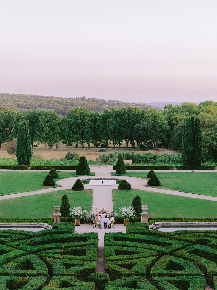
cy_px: 145
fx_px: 527
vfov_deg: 30.7
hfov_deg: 23.3
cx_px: 108
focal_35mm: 63
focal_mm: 80
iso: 400
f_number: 3.4
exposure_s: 1/125
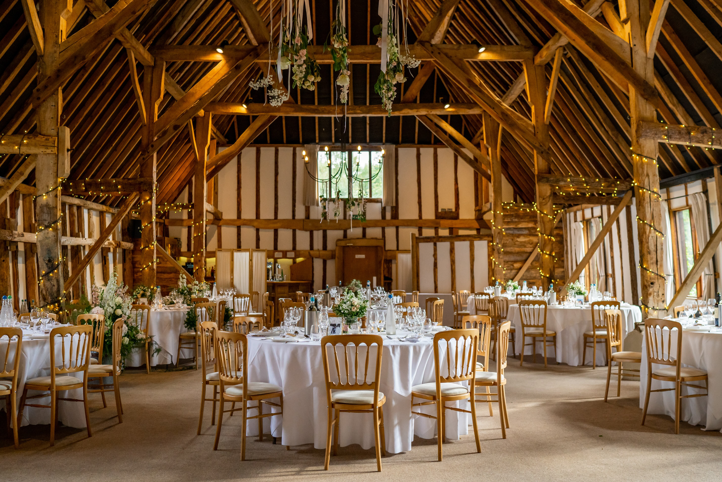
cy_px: 241
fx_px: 702
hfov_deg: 54.4
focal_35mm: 35
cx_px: 361
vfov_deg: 37.8
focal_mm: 35
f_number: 3.2
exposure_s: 1/640
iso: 1600
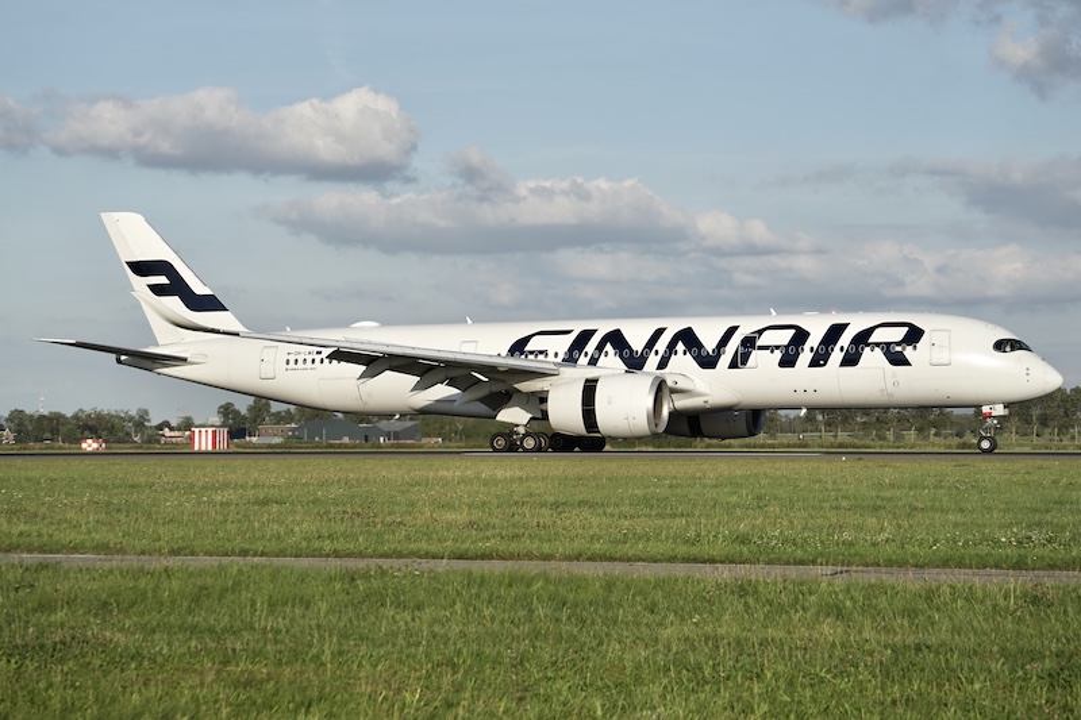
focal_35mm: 82
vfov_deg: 16.6
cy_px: 360
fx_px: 2462
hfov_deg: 24.8
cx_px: 540
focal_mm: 82
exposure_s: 1/1000
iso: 125
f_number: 5.6
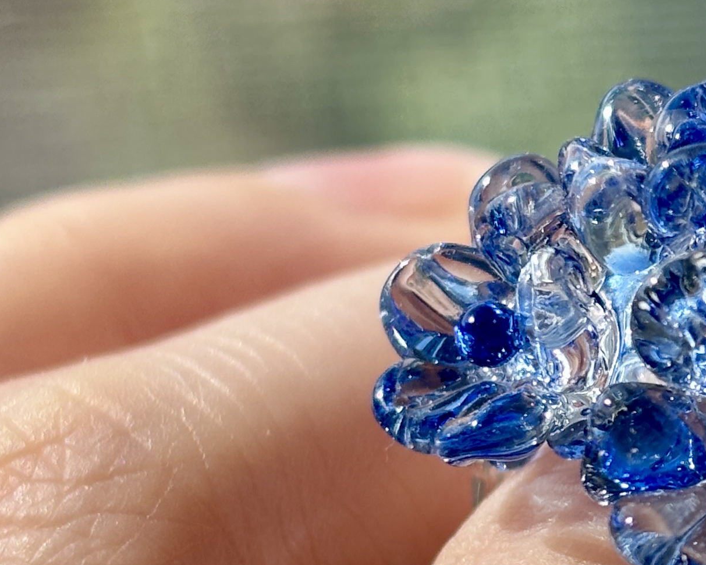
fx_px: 3239
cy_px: 320
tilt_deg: -36.4
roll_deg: +0.3
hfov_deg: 12.3
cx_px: 731
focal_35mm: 155
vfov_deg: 10.0
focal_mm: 5.96
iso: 32
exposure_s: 1/970
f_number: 1.6
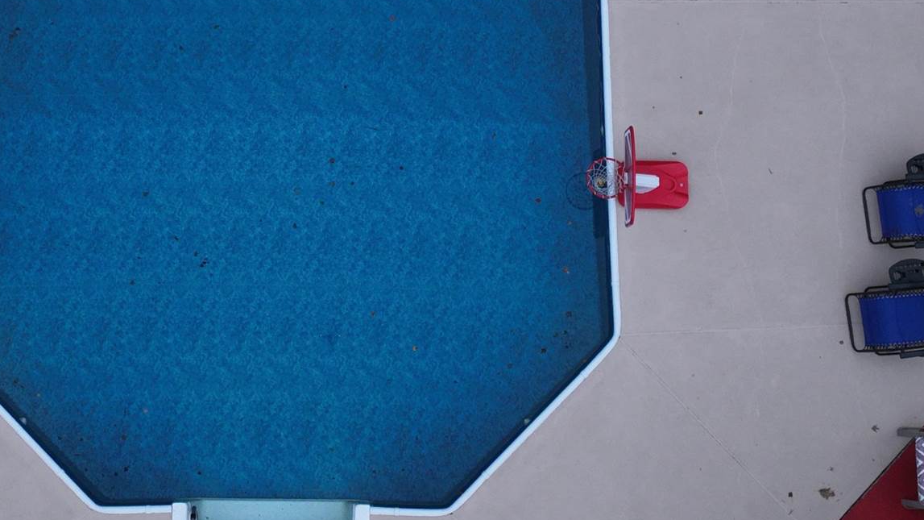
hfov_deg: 29.9
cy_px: -51
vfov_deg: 16.7
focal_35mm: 70
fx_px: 1715
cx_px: 309
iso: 530
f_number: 2.8
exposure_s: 1/12.5
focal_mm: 12.29
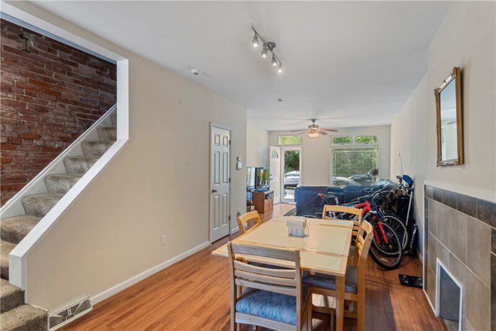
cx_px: 248
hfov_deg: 86.9
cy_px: 166
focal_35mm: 19
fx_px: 262
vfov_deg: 64.6
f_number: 8
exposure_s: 1
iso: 400
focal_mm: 19
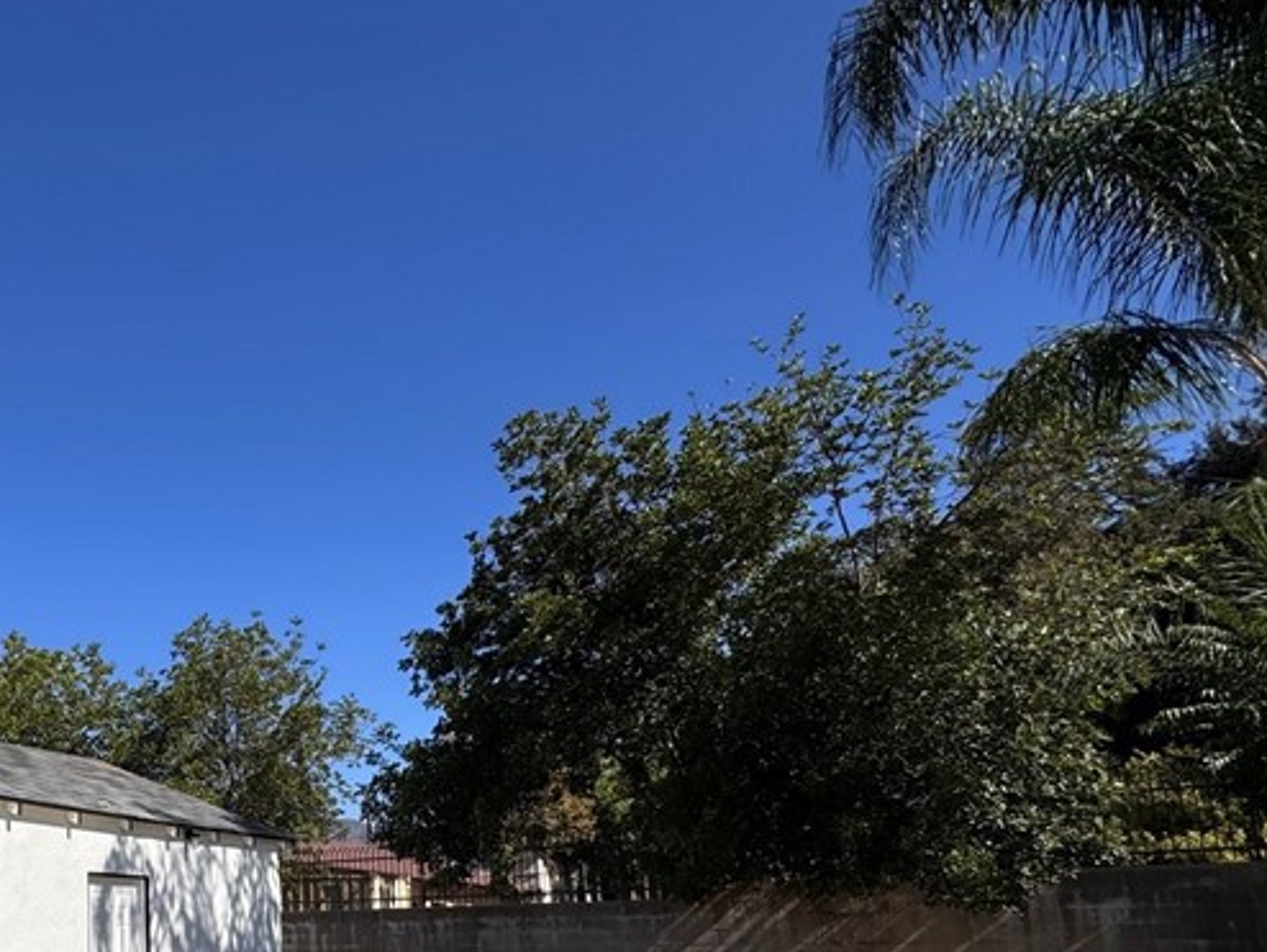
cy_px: 811
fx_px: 1062
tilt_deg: +5.9
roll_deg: +0.4
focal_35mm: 29
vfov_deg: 44.9
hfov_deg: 52.9
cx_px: 92
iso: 40
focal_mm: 2.22
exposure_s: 1/2146
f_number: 2.2
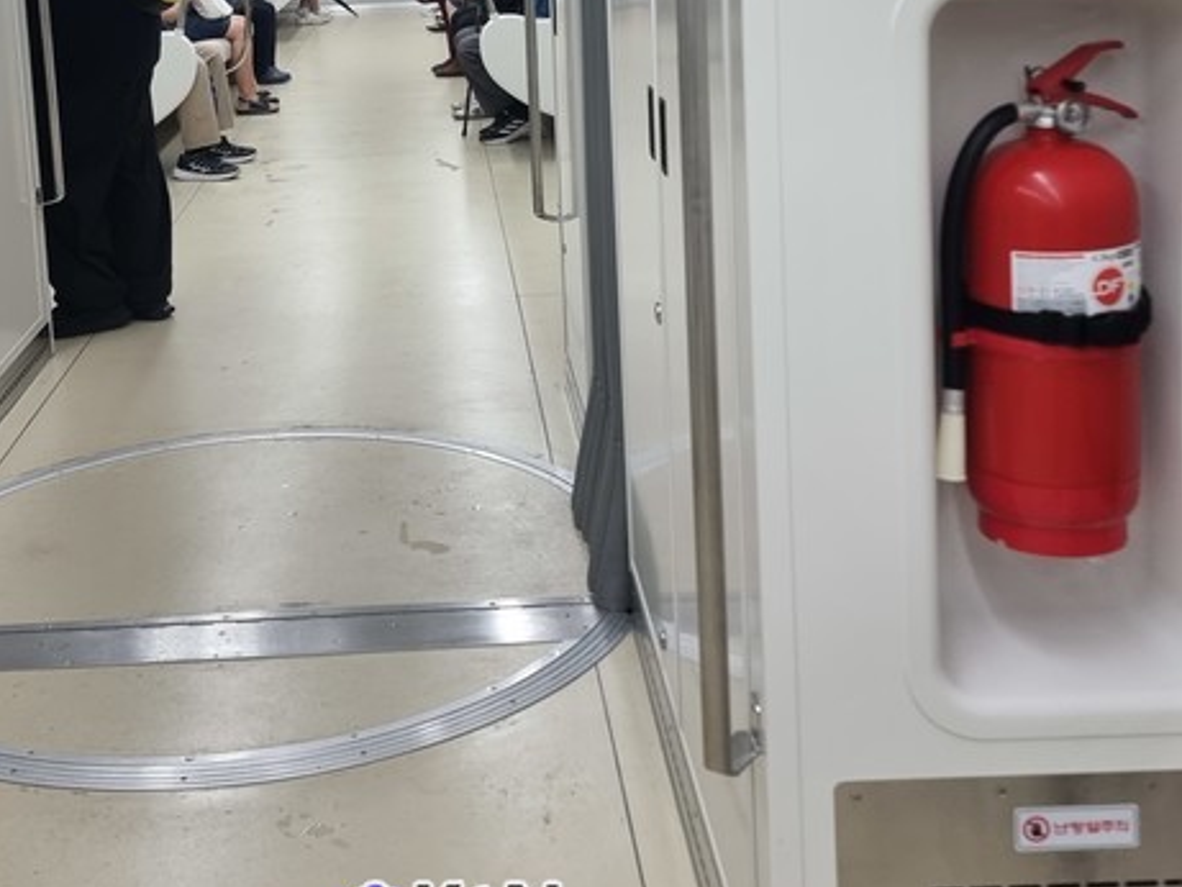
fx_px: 1708
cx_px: 403
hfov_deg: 37.8
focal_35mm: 50
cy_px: 79
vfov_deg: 28.0
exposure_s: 1/120
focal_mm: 6.7
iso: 100
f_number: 1.8
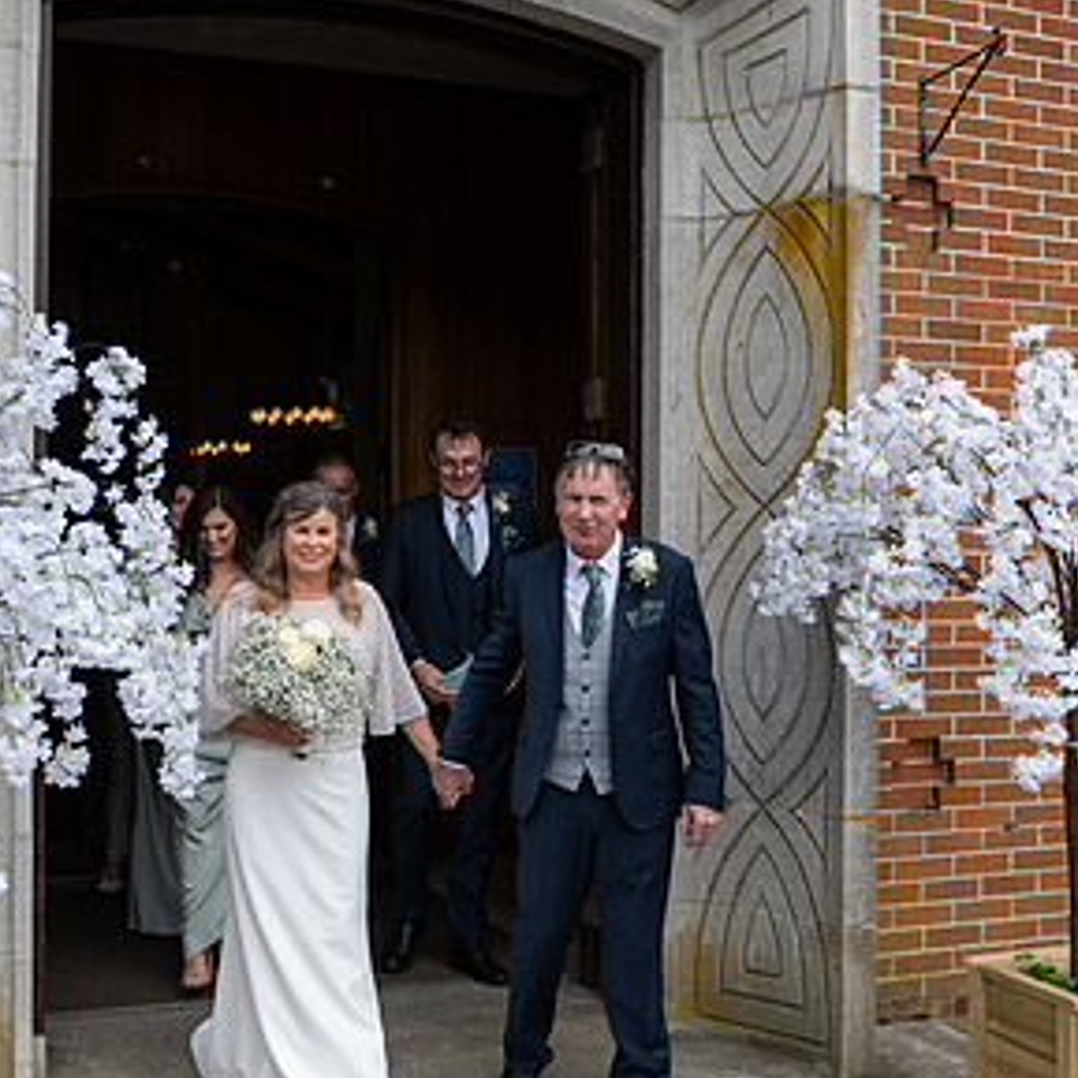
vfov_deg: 40.9
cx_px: 451
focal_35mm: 41
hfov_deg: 40.8
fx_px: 1445
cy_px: 561
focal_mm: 24
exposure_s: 1/1000
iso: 100
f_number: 3.5
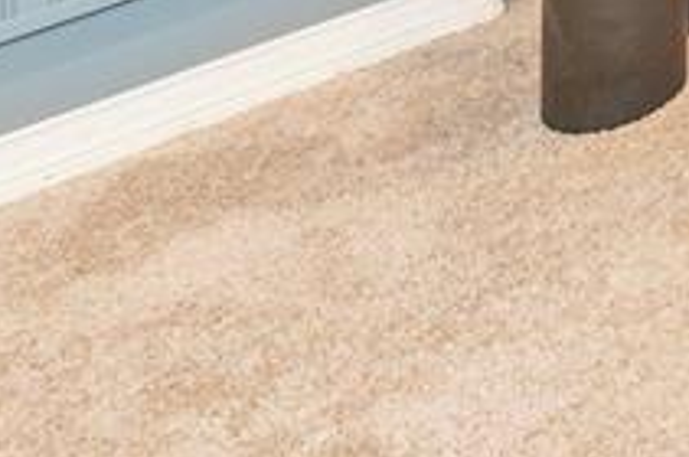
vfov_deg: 15.2
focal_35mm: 68
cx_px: 1450
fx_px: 1299
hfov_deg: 17.8
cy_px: -514
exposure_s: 1/60
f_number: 4
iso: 800
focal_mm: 14
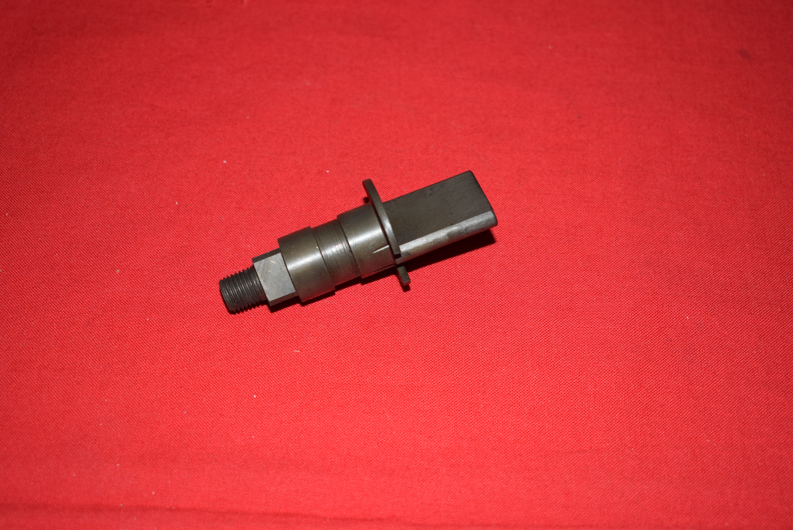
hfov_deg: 36.8
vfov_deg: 25.1
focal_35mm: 54
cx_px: 396
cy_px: 265
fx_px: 1190
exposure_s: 1/200
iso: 400
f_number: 5
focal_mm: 36
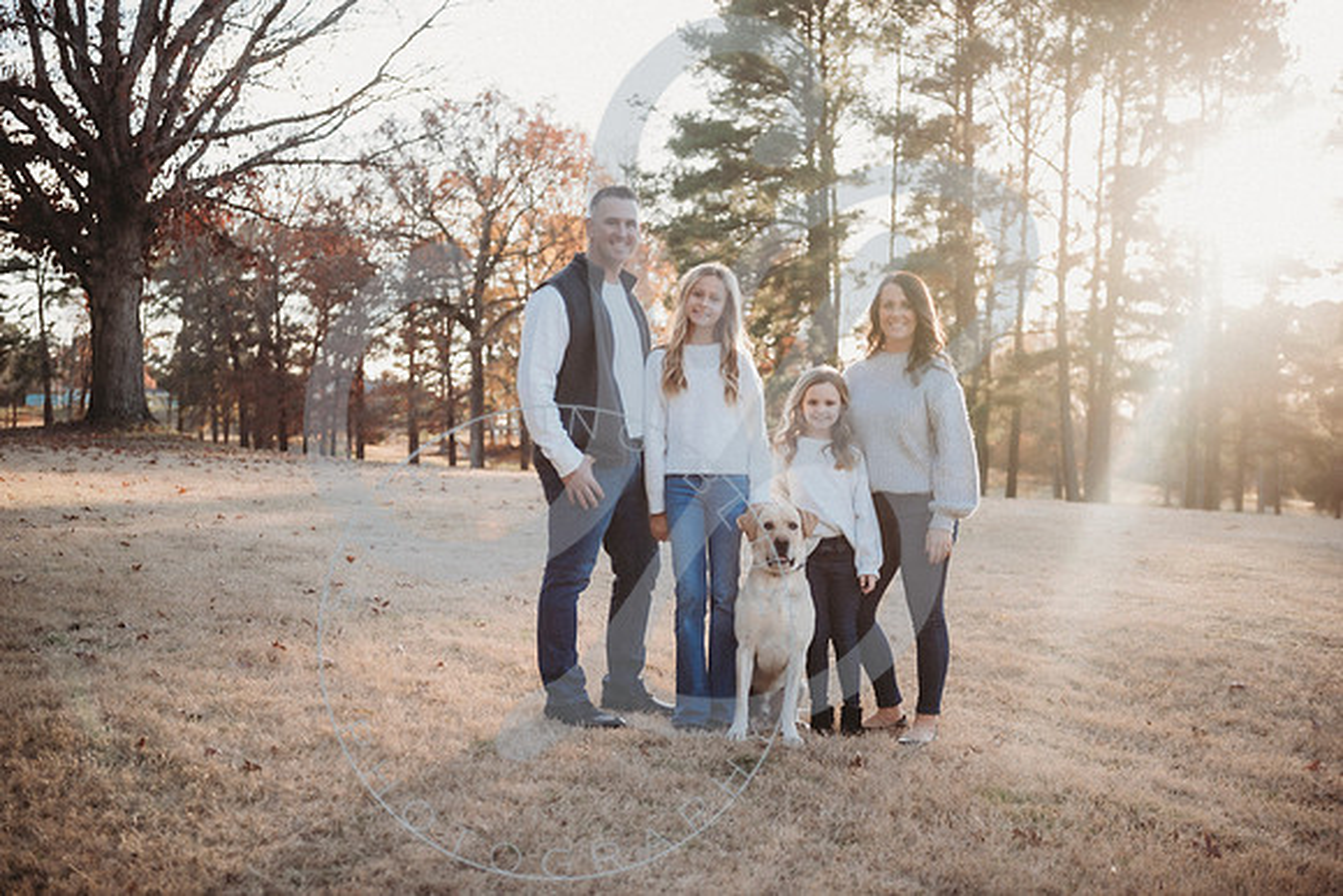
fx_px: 2090
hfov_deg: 35.6
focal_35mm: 56
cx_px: 672
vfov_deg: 24.2
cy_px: 448
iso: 100
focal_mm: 56
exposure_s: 1/200
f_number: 2.8
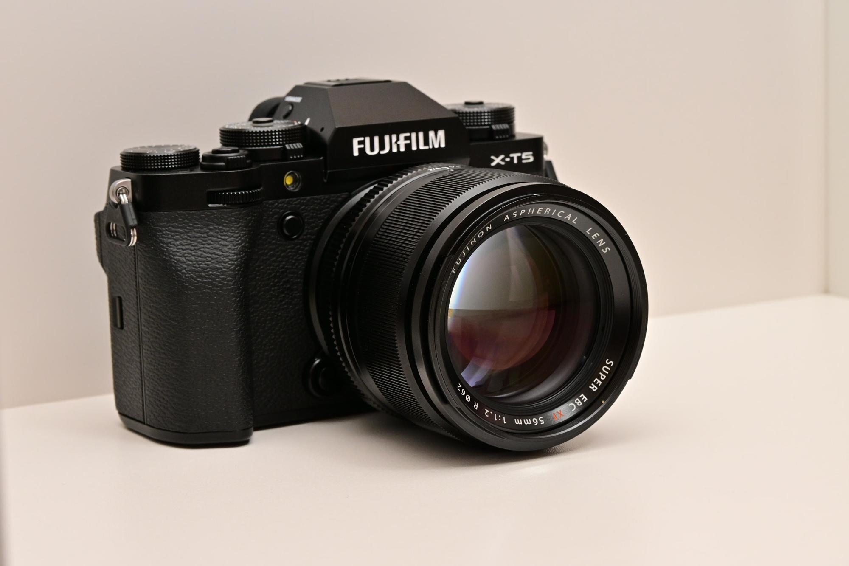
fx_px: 2299
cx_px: 424
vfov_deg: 14.0
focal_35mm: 98
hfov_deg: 20.9
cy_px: 283
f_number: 11
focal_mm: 65
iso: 800
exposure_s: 1/60
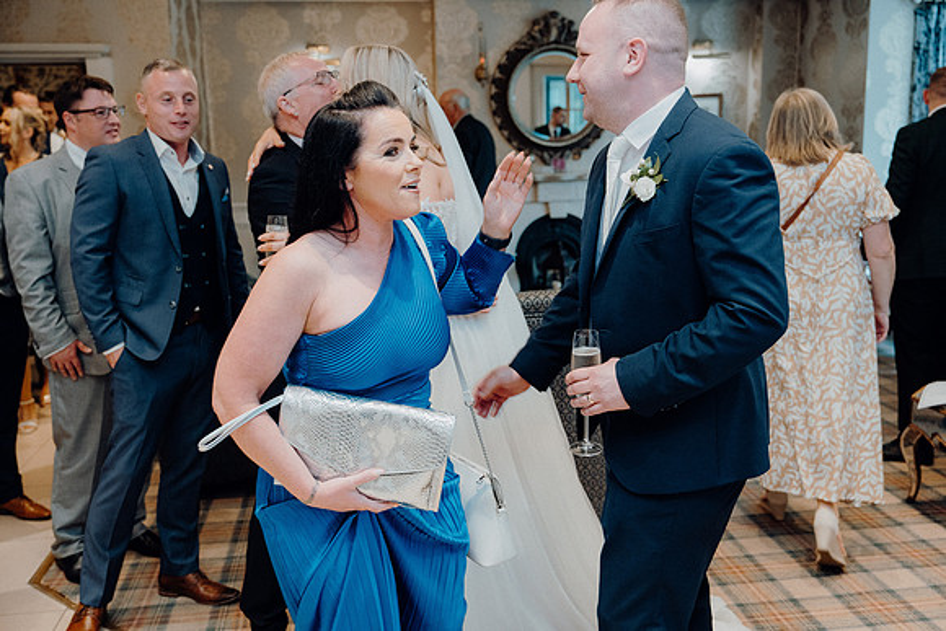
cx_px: 473
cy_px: 316
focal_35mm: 35
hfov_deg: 54.4
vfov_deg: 37.9
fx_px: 920
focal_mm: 35
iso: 2500
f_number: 3.5
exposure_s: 1/160
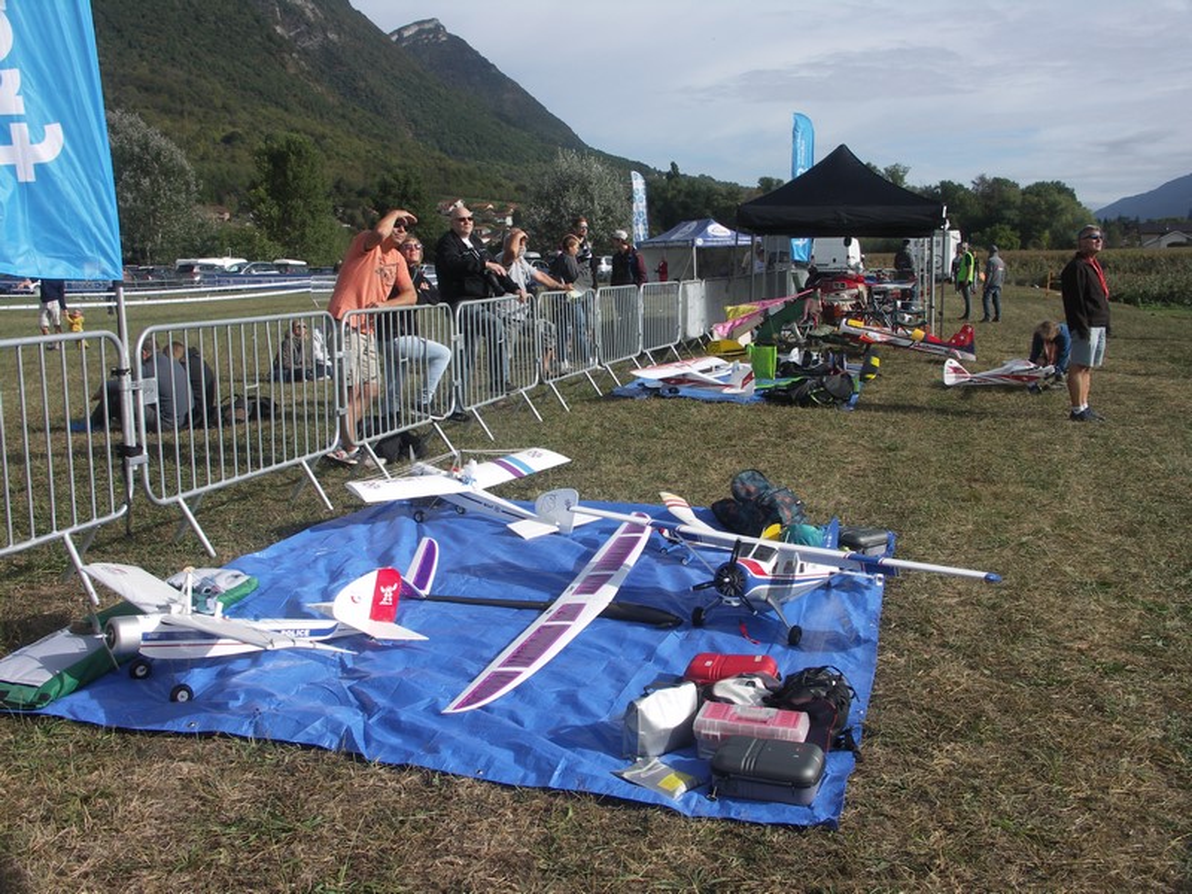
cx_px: 596
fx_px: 1205
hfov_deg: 52.6
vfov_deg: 40.7
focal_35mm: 35
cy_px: 447
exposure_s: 1/320
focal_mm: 9.1
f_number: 5.6
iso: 50
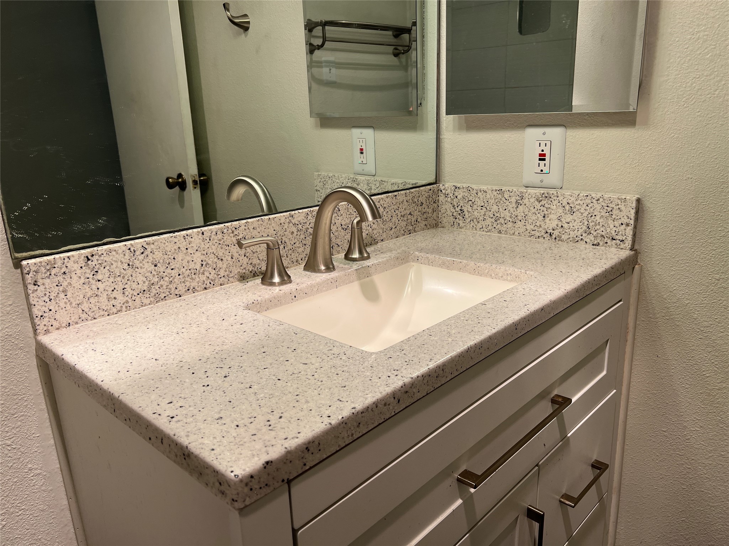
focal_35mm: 26
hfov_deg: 67.3
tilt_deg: -16.8
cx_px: 364
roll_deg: +2.2
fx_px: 548
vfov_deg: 53.1
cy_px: 273
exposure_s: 1/120
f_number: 1.5
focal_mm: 5.7
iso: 40
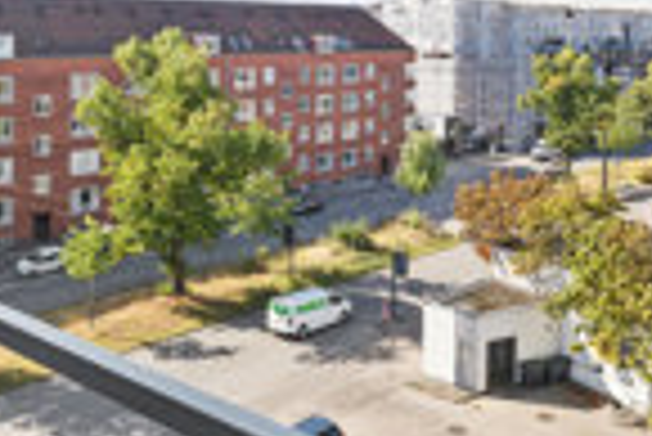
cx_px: 310
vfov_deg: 30.2
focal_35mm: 45
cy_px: 191
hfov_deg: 43.9
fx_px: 808
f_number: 7.1
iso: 400
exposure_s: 1/640
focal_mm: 10.8
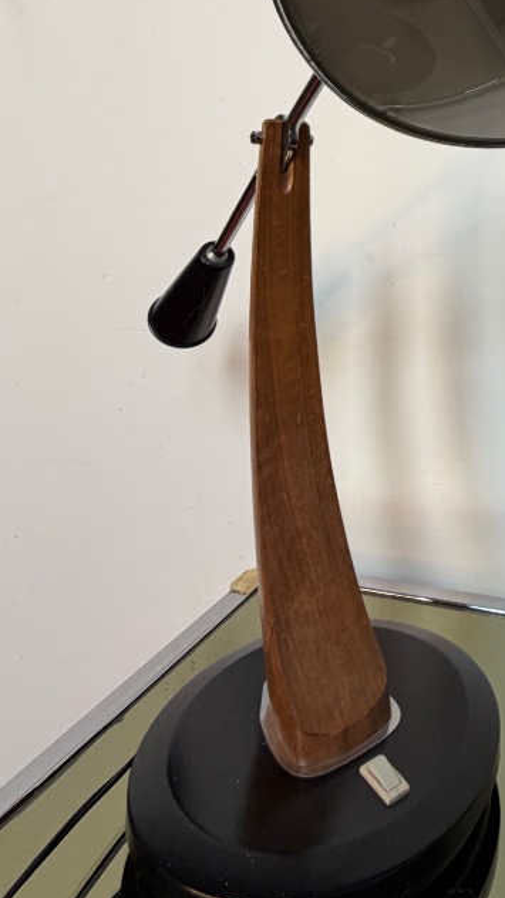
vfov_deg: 58.1
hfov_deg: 36.2
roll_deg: -0.2
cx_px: 504
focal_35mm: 29
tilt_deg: +7.1
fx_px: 690
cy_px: 117
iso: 100
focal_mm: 2.22
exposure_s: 1/121
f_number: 2.2
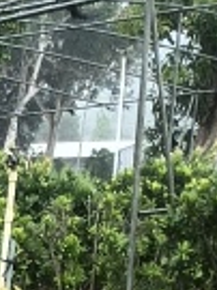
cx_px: -632
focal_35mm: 213
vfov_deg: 8.1
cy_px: 820
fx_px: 1783
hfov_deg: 5.9
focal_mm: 3.61
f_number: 1.8
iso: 50
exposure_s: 1/127
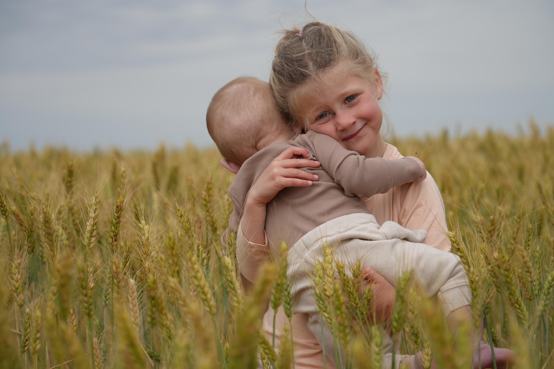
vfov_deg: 10.9
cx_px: 277
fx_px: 1939
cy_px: 184
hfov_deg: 16.3
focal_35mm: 126
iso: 100
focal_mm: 126
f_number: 6.3
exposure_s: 1/640
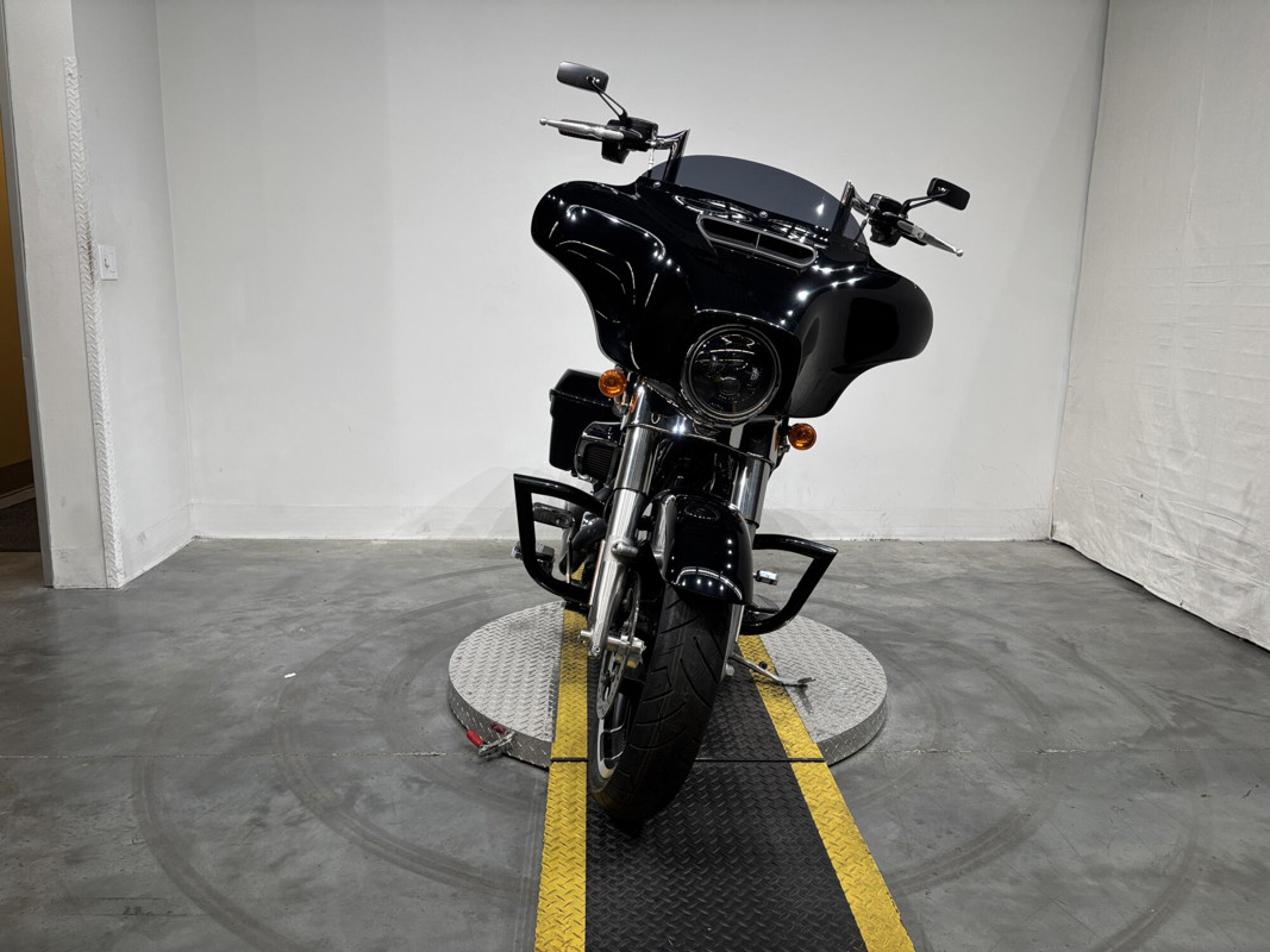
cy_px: 476
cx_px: 635
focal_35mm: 26
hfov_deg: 67.3
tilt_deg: -11.5
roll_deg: -0.5
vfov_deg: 53.1
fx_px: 954
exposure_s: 1/120
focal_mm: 5.96
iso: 100
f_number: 1.6
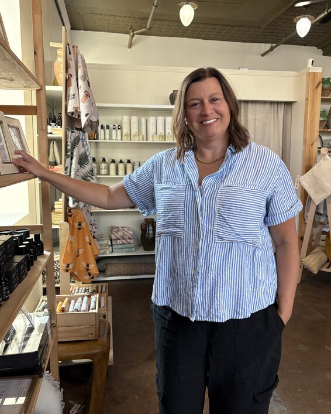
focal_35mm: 28
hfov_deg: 51.5
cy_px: 195
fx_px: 343
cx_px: 162
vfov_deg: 62.2
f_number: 1.6
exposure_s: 1/133
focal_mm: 5.96
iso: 125
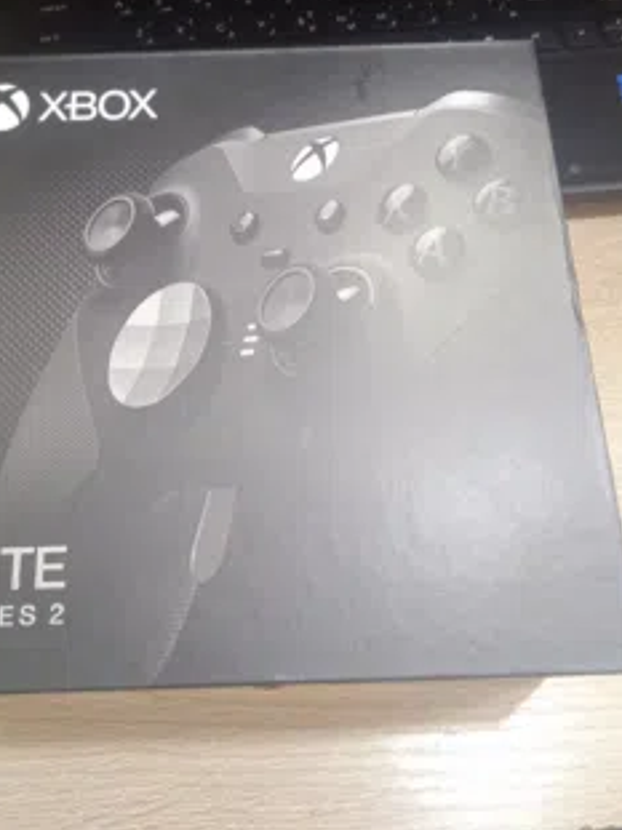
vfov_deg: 50.7
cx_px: 248
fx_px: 863
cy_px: 299
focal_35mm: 36
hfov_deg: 39.5
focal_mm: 3.43
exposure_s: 1/33.3
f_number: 2.2
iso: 474
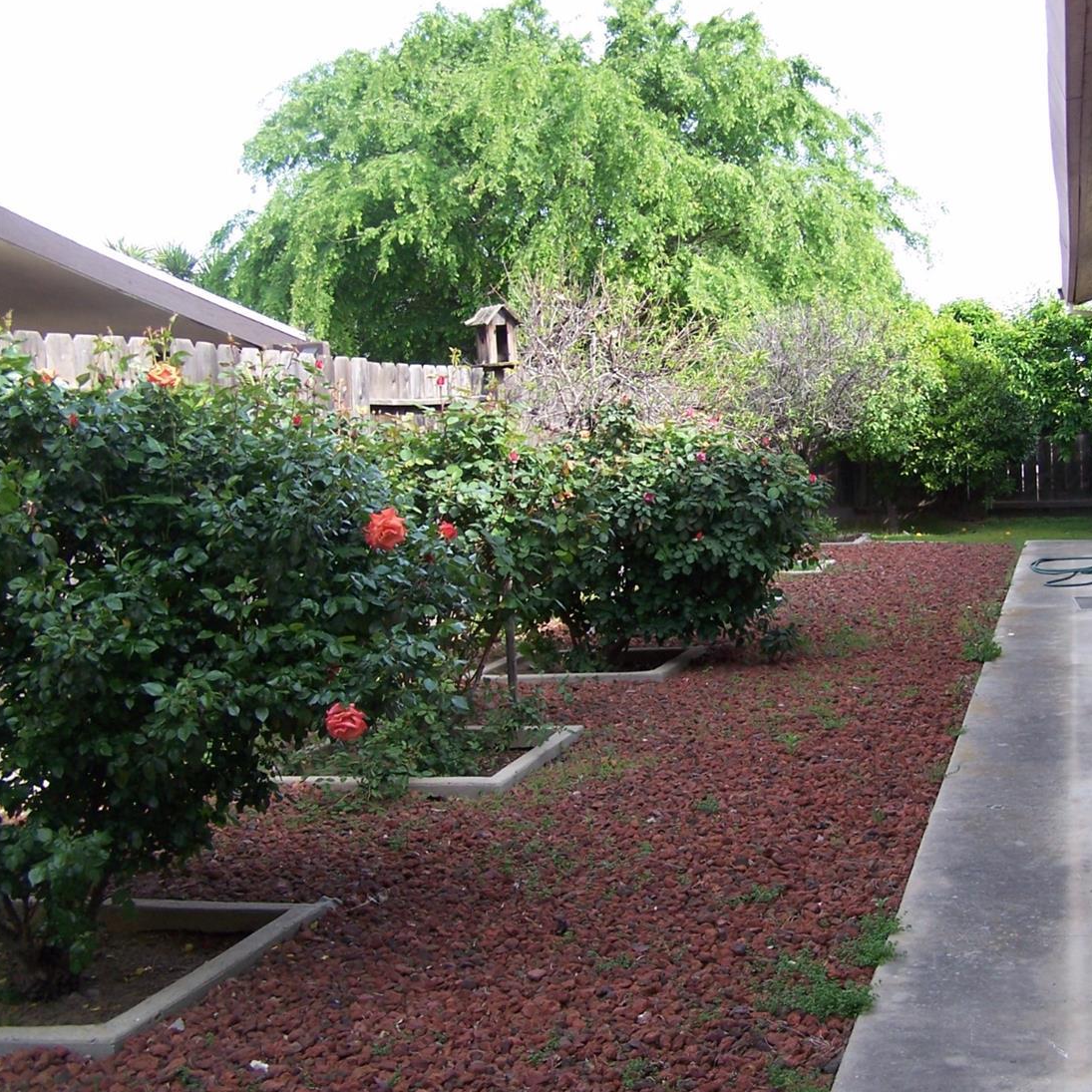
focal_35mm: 46
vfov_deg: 36.8
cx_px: 743
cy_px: 536
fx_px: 1642
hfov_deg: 36.4
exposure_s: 1/200
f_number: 2.8
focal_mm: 6.3
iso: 80
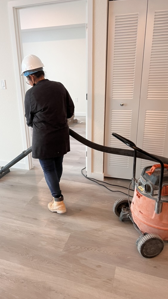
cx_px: 64
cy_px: 149
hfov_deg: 40.0
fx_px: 230
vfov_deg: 66.1
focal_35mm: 29
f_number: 1.5
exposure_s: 1/60
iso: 80
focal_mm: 5.7
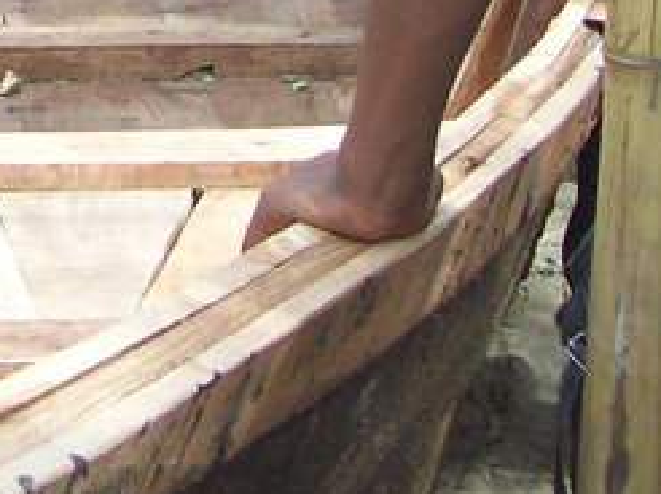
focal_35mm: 150
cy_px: -524
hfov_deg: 12.9
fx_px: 2861
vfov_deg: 9.2
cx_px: -116
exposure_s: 1/624
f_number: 2.7
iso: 80
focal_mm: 6
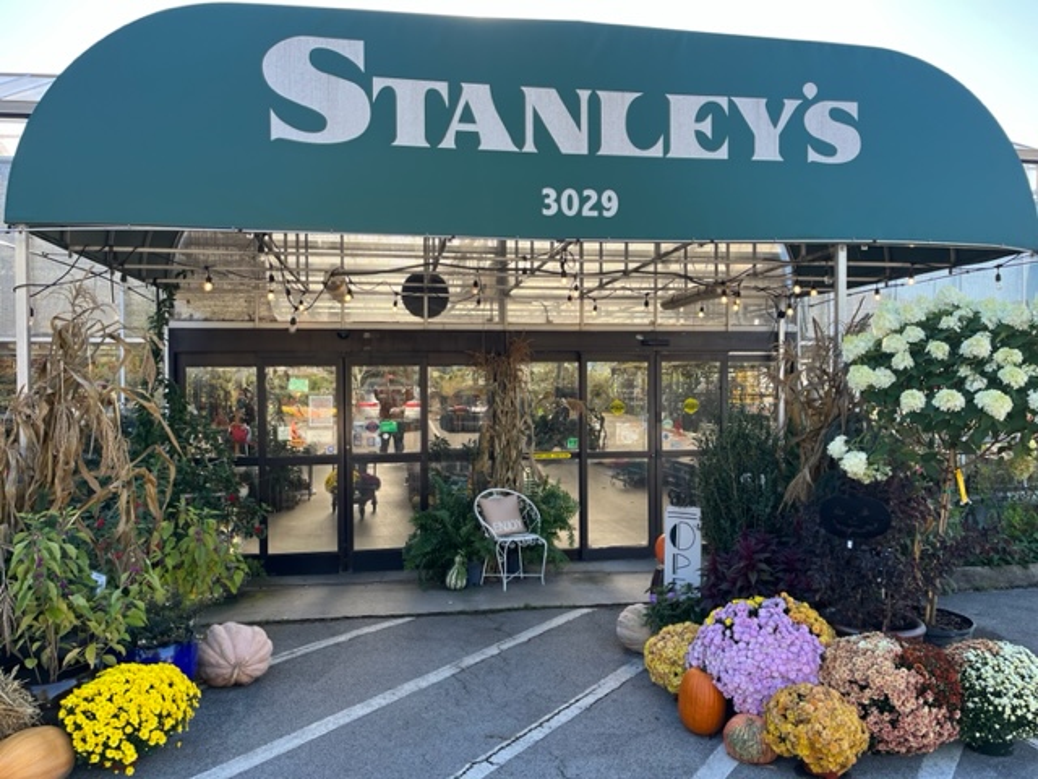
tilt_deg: -1.4
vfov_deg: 53.1
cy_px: 390
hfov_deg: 67.3
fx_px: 780
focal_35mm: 26
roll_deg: +0.3
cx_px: 519
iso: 50
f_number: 1.6
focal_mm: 5.1
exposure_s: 1/307
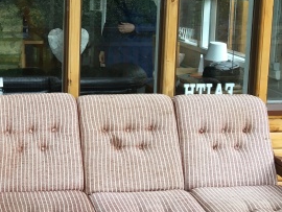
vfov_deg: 24.3
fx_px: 481
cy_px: 28
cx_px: 26
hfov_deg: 31.1
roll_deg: -0.4
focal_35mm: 59
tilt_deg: -5.6
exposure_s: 1/33
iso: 64
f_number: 2.2
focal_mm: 4.15
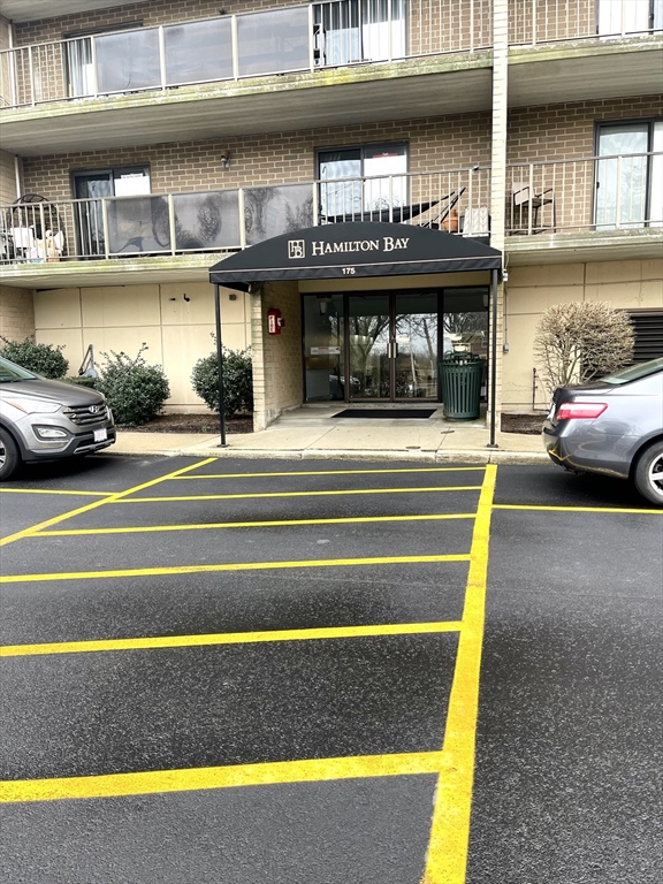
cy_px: 442
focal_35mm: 25
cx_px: 332
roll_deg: -0.1
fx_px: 638
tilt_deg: -5.7
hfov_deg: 54.9
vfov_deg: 69.4
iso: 32
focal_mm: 5.1
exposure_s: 1/263
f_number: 1.6
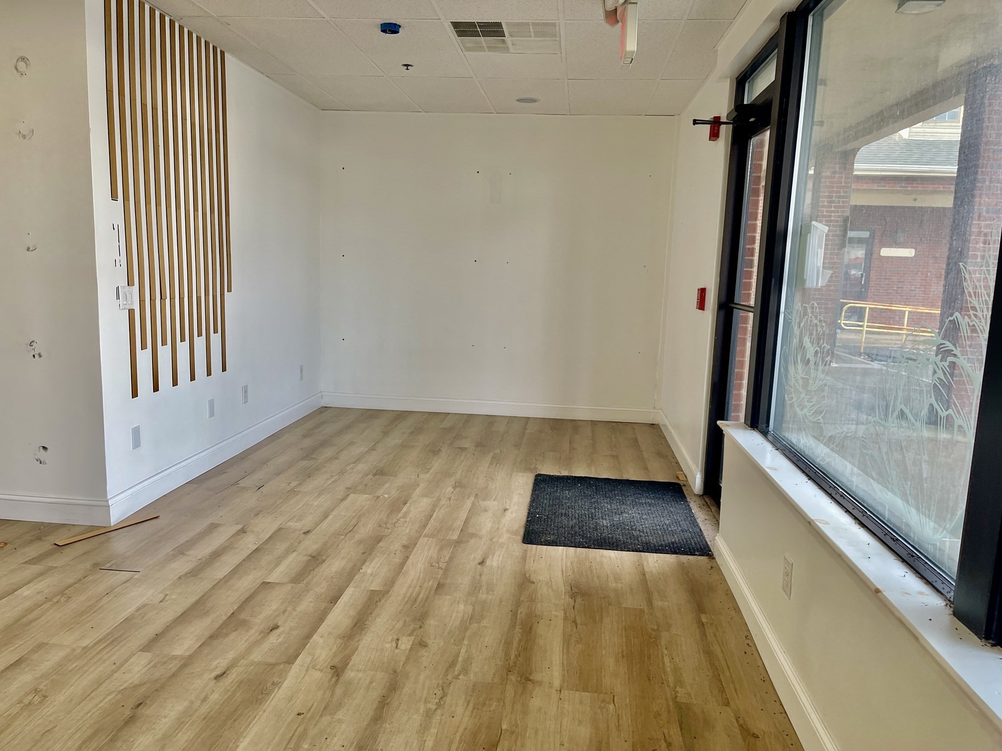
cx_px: 501
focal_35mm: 25
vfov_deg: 54.9
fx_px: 724
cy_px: 376
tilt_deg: -7.7
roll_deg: -1.7
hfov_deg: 69.4
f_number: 1.6
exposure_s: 1/120
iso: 80
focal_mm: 5.1
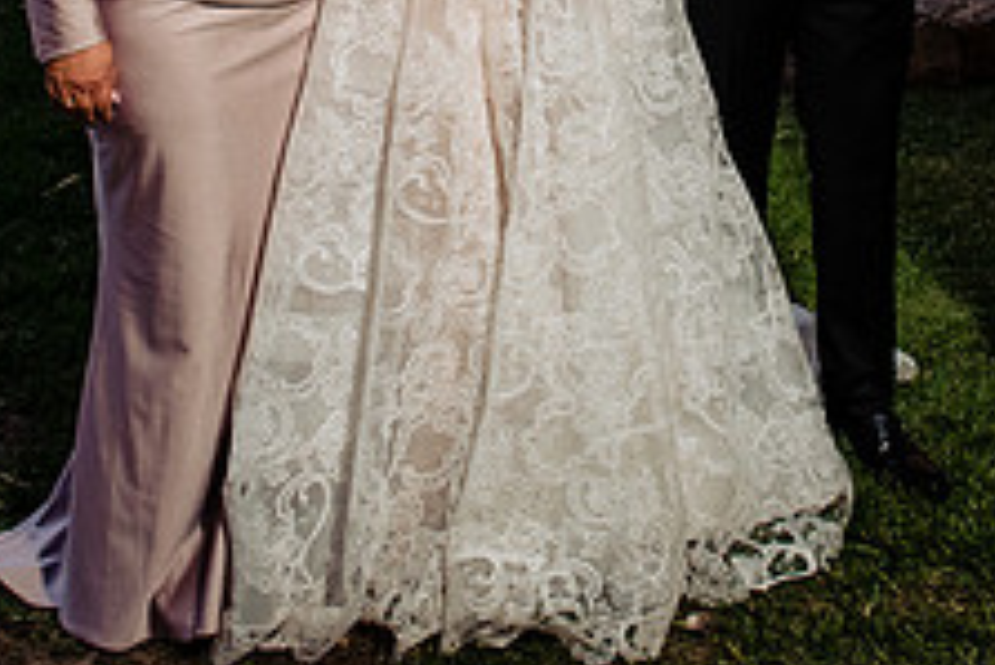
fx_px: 1881
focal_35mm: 68
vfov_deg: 18.6
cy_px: -198
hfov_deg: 29.6
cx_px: 574
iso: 1600
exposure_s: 1/80
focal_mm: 24
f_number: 5.6
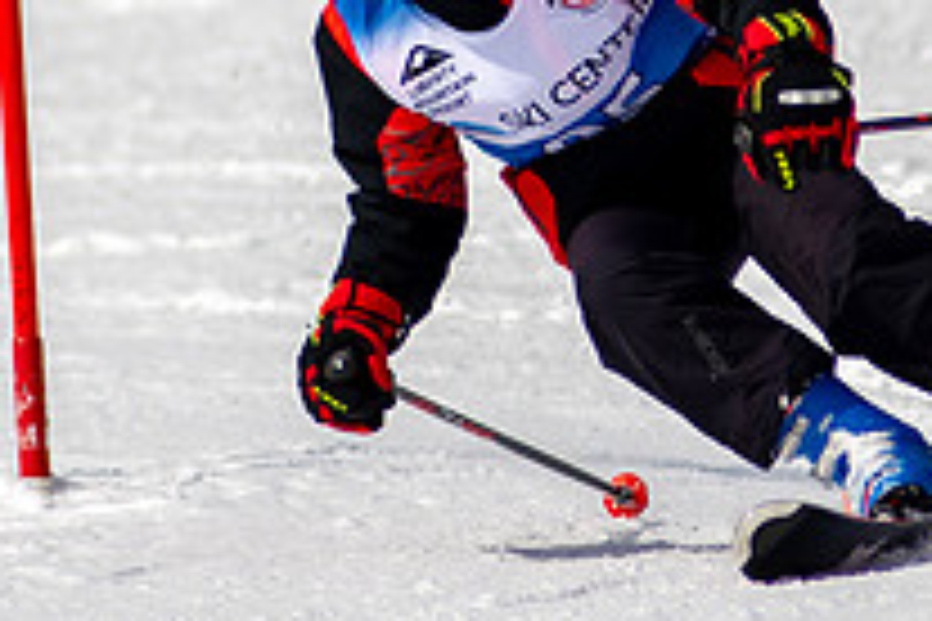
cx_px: 636
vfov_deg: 0.8
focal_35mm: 1633
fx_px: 42273
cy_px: -44
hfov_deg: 1.3
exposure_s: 1/6400
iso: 100
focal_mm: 300
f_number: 2.8
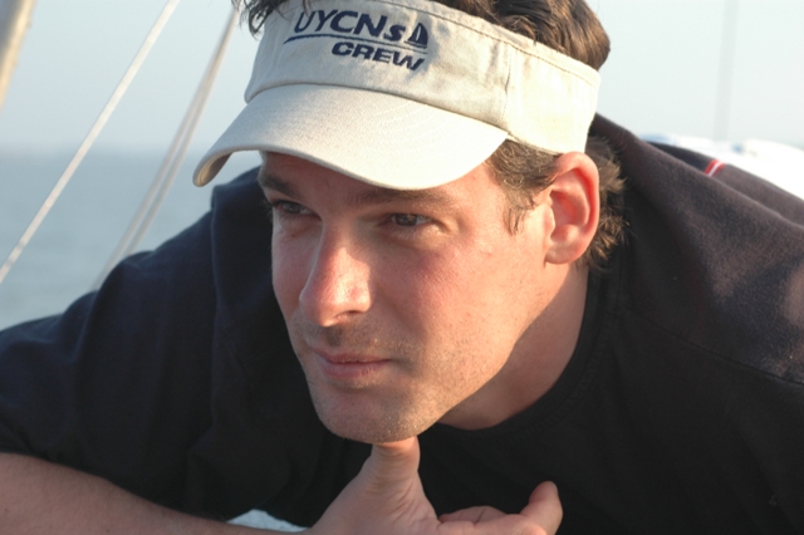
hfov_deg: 19.5
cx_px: 402
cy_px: 268
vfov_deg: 13.0
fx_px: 2344
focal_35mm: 105
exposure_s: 1/160
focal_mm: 70
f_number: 6.3
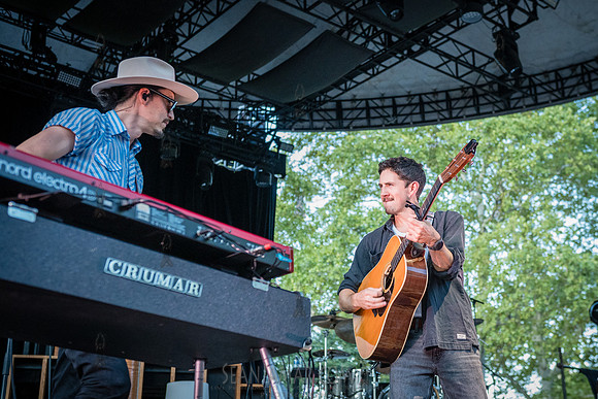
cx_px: 366
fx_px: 867
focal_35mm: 52
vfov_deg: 25.9
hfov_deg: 37.9
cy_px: 207
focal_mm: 42
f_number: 3.5
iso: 2500
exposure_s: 1/400
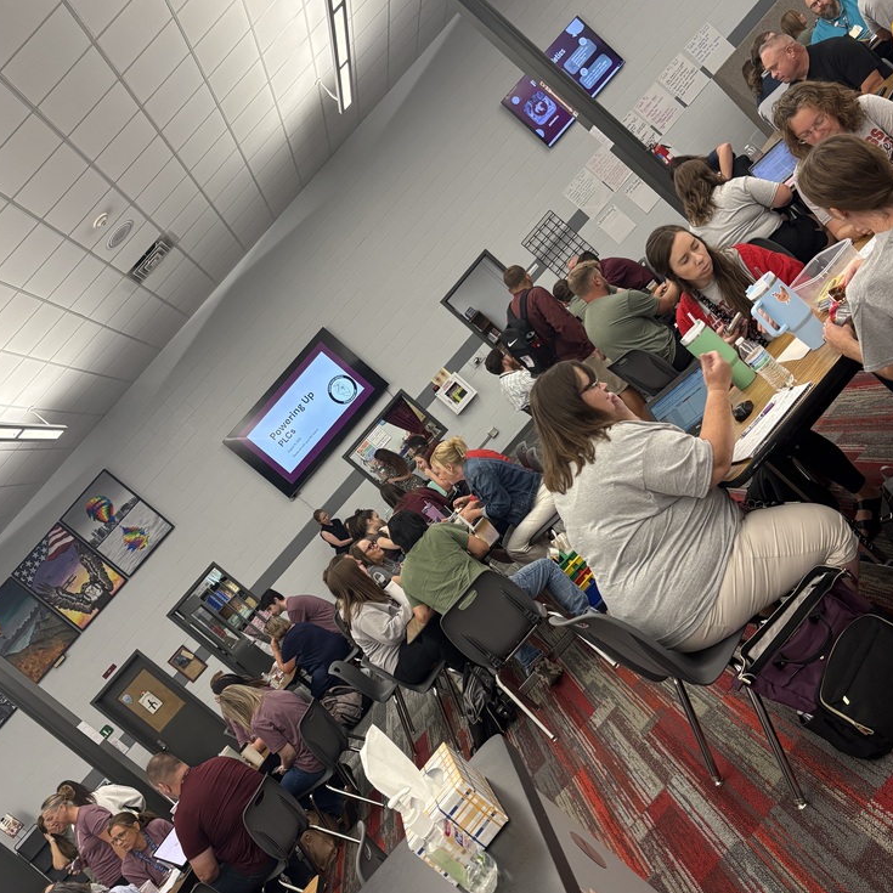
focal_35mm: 32
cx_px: 451
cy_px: 464
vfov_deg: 51.1
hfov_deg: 51.1
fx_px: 934
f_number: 1.6
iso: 200
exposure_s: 1/150
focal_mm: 5.96
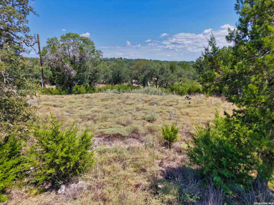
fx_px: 190
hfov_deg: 71.6
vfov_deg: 56.8
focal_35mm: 24
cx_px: 137
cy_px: 102
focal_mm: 8.67
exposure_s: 1/160
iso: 160
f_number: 1.8
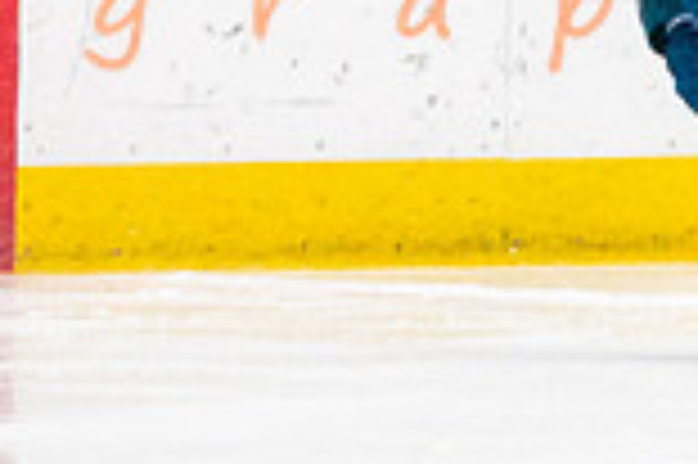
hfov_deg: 1.6
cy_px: 152
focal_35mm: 1312
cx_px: -1124
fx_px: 25411
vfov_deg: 1.0
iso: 4000
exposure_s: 1/1600
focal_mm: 200
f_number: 2.8
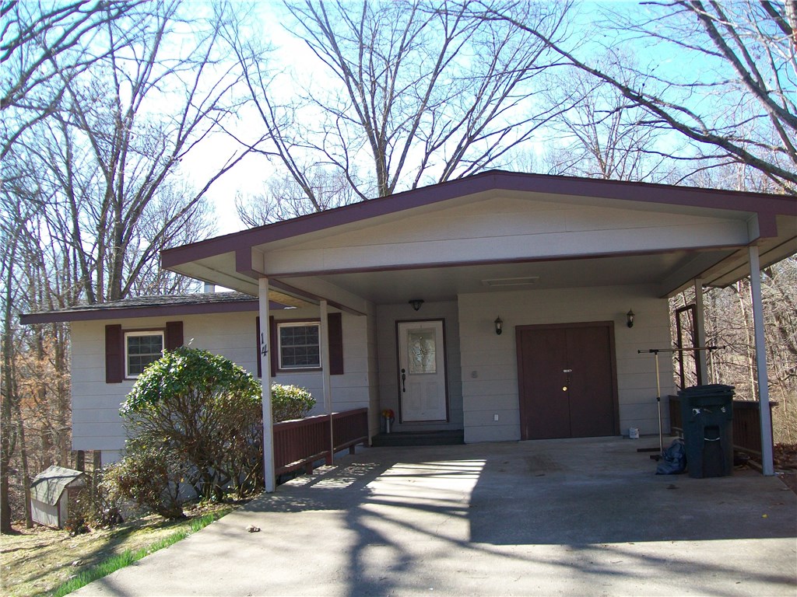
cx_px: 398
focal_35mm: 34
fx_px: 783
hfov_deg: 54.0
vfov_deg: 41.8
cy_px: 298
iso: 64
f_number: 2.7
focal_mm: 6.1
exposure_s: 1/250
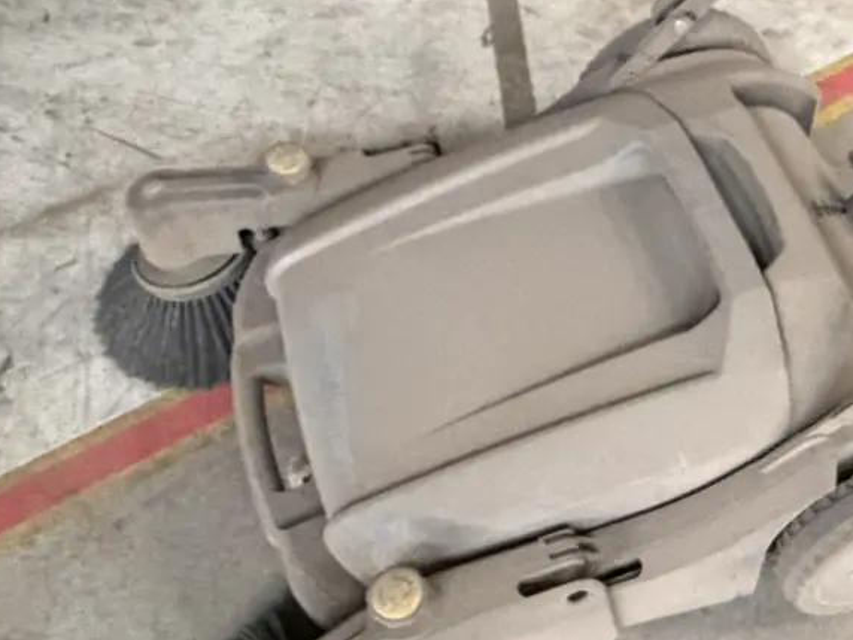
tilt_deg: -49.8
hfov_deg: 38.7
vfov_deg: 30.8
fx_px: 1158
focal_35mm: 47
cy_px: 248
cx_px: 698
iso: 1000
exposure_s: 1/33
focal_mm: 2.22
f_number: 2.2
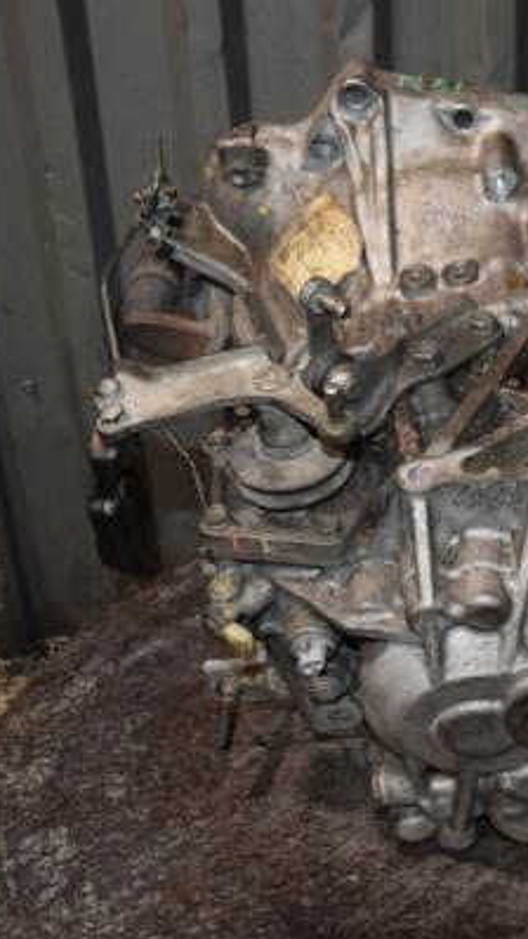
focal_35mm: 50
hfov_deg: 22.8
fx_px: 1239
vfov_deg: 41.5
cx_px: 563
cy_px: 470
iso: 800
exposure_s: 1/60
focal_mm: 21
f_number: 5
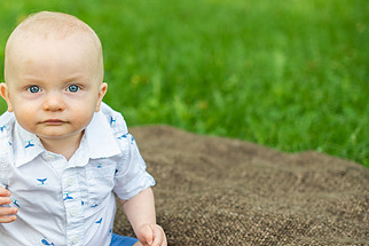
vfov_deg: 15.2
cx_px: 72
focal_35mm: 90
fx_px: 923
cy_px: 152
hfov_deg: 22.3
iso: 160
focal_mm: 50
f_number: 2.2
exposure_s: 1/800
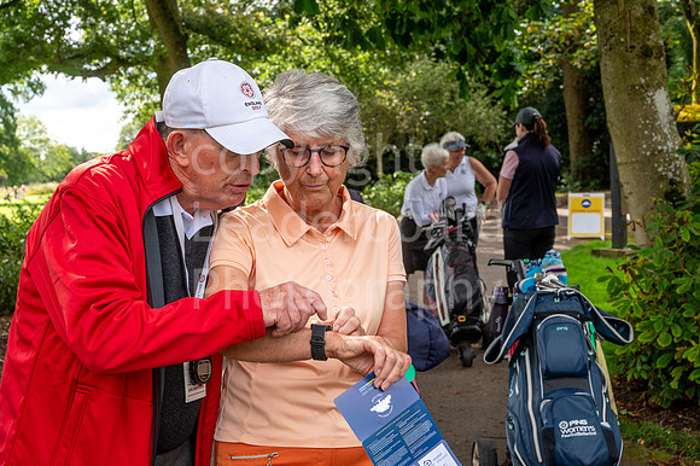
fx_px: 972
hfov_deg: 39.6
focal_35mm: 50
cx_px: 350
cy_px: 233
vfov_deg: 27.0
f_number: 8
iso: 160
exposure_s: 1/160
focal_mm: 50
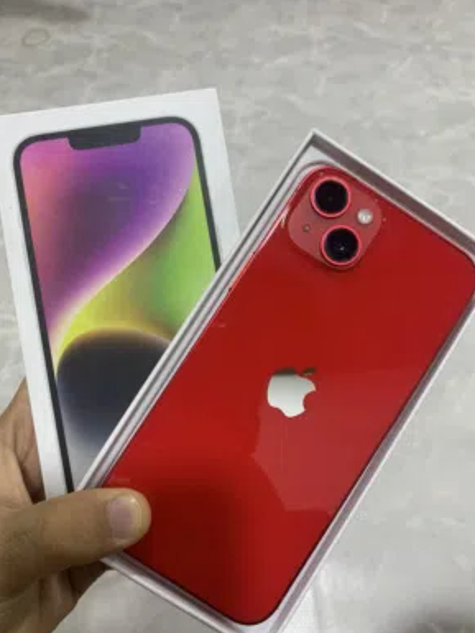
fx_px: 494
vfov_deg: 65.3
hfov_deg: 51.4
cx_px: 245
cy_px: 327
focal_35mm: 27
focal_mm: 4.25
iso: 160
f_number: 1.8
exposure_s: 1/60
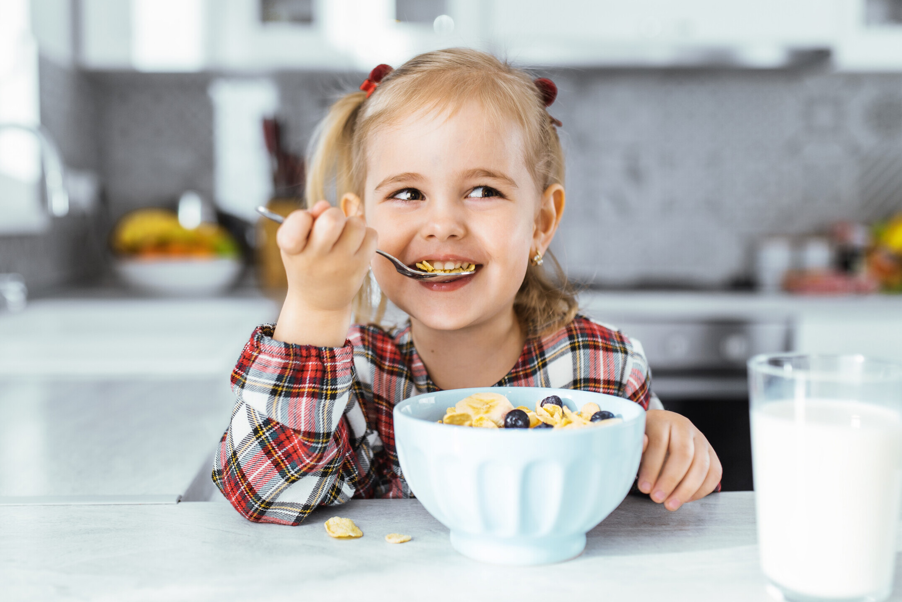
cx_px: 451
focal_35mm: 35
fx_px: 877
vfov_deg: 37.9
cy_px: 301
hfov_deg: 54.4
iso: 125
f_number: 2
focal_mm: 35
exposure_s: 1/60
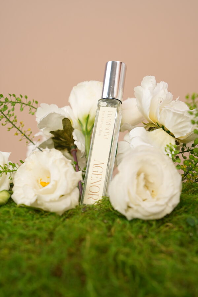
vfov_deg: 28.8
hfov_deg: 19.5
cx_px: 99
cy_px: 148
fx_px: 577
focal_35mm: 70
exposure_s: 1/125
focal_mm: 70
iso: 160
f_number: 7.1
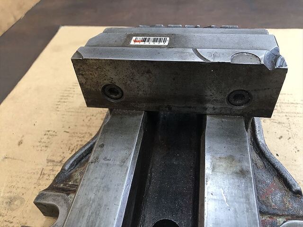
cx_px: 152
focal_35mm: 28
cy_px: 114
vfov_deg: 49.7
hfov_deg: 63.4
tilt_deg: -45.6
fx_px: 245
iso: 80
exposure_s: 1/15
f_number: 1.8
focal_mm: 3.99
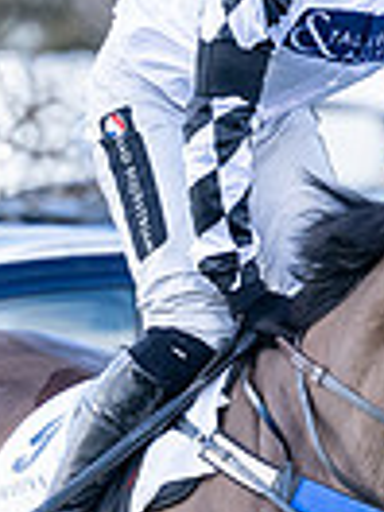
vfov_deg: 1.1
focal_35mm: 1726
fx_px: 25529
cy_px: 508
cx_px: 322
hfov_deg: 0.9
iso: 400
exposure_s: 1/640
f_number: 4
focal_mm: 180
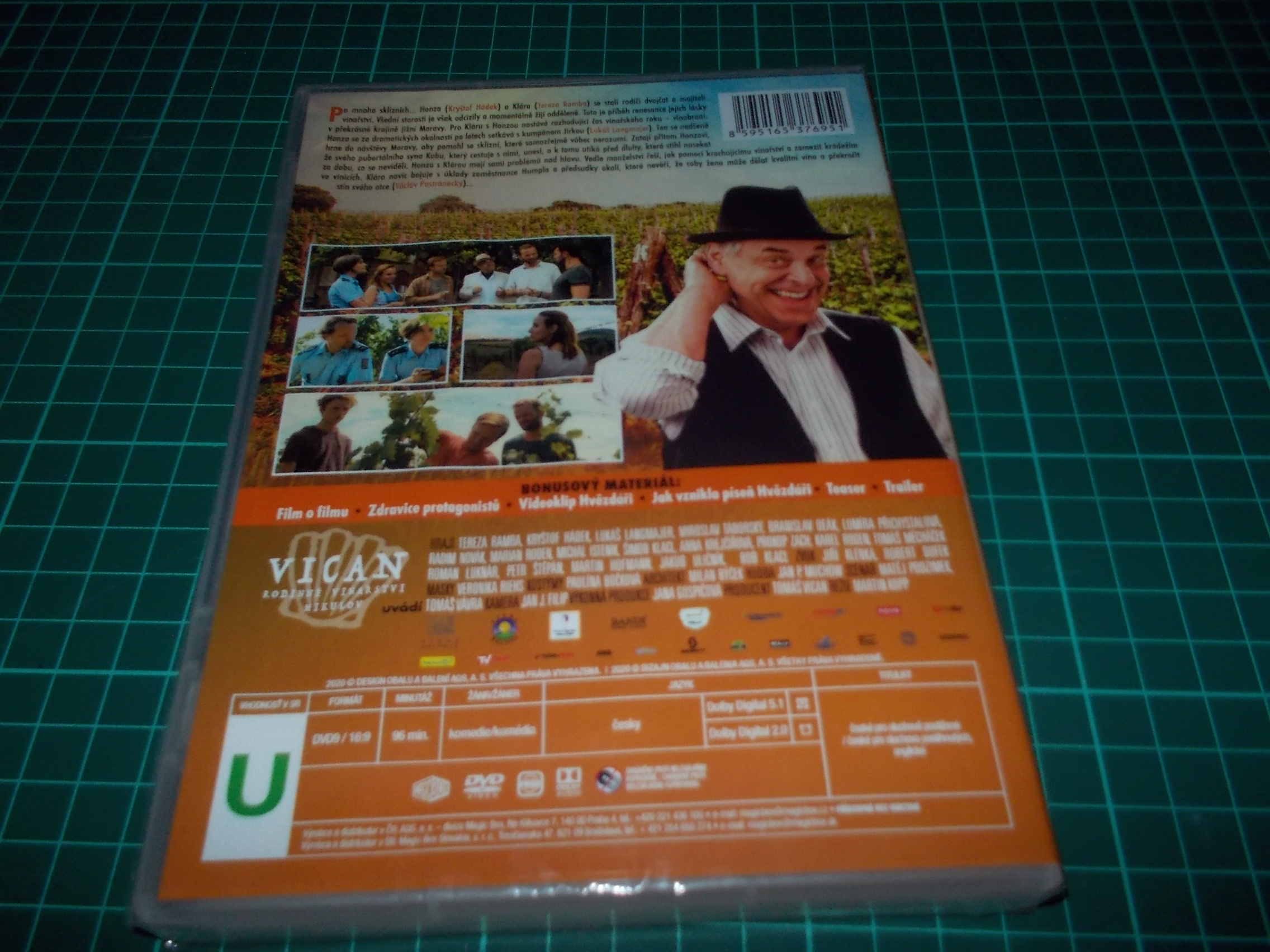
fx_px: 1064
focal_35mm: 29
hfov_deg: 61.7
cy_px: 476
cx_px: 635
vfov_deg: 48.2
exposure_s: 1/30
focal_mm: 4.1
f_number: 3.3
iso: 200
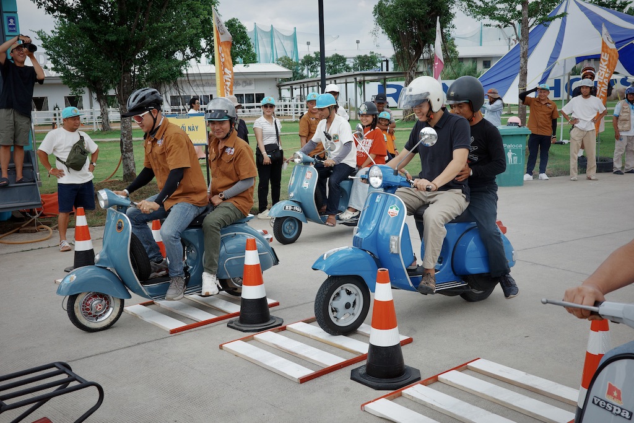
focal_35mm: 40
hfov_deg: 48.5
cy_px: 212
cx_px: 317
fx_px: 704
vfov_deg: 33.4
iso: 200
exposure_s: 1/800
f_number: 6.3
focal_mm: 26
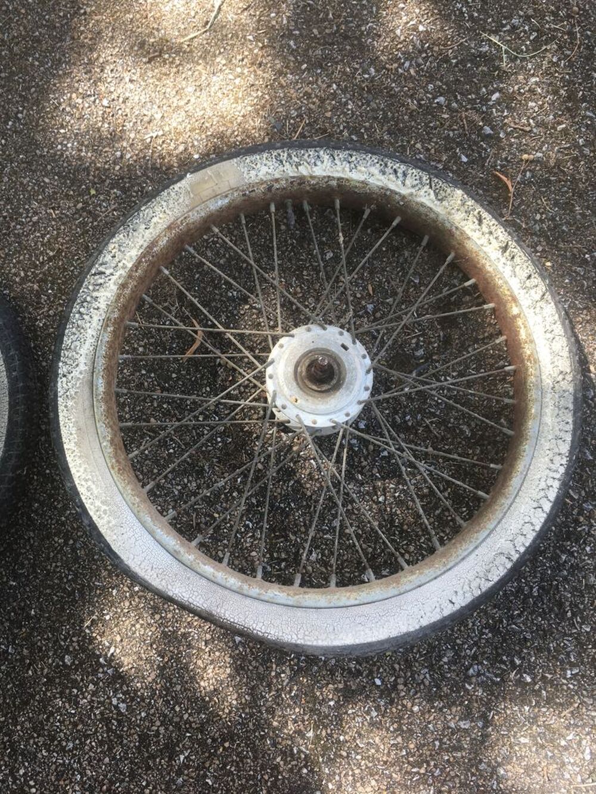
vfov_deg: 61.7
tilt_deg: -81.4
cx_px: 298
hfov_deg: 48.2
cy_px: 397
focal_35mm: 29
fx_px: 666
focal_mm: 4.15
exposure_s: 1/100
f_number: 2.2
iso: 32
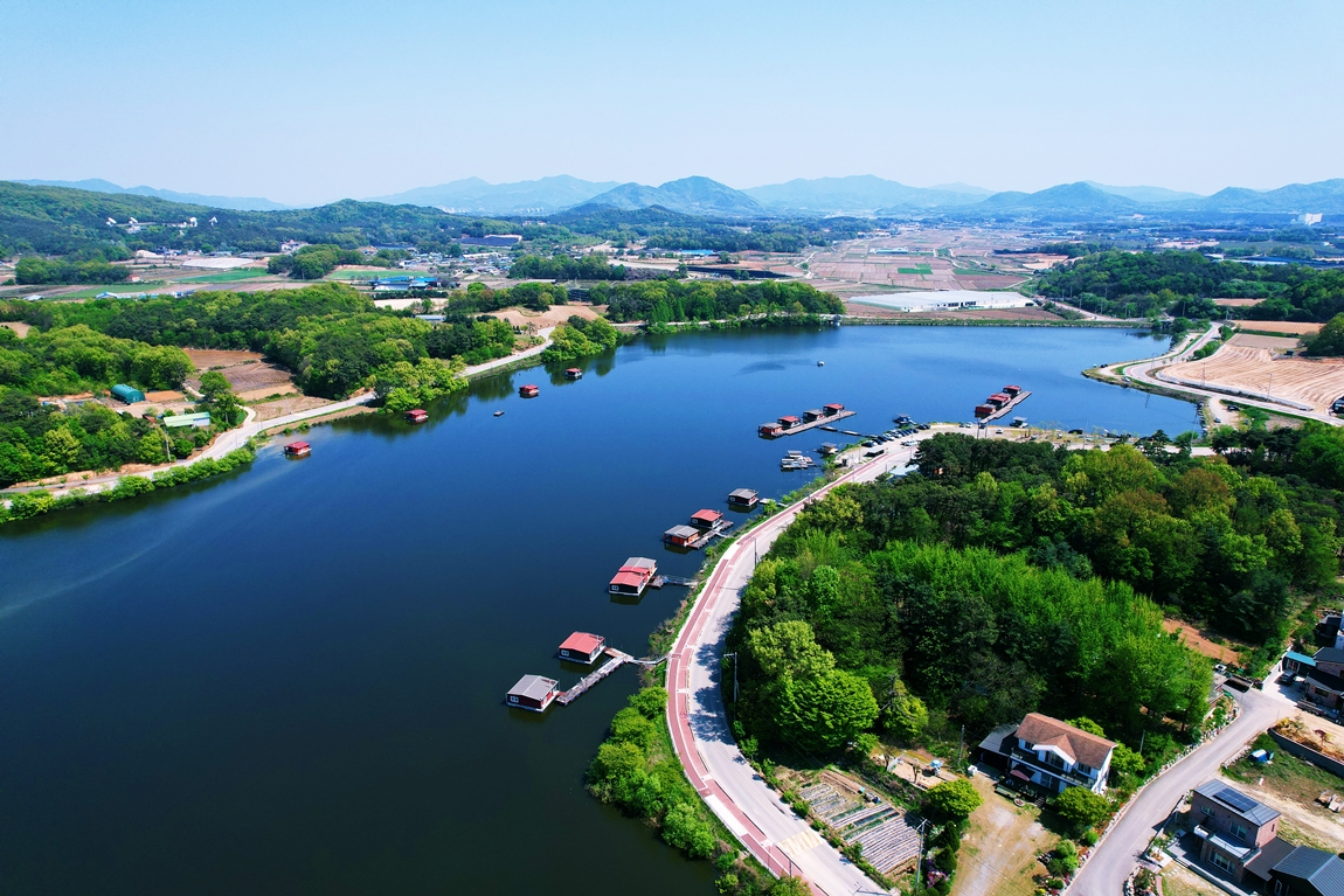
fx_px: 821
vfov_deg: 57.2
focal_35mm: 22
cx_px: 672
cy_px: 448
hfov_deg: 78.6
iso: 130
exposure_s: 1/2000
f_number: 2.8
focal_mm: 8.38
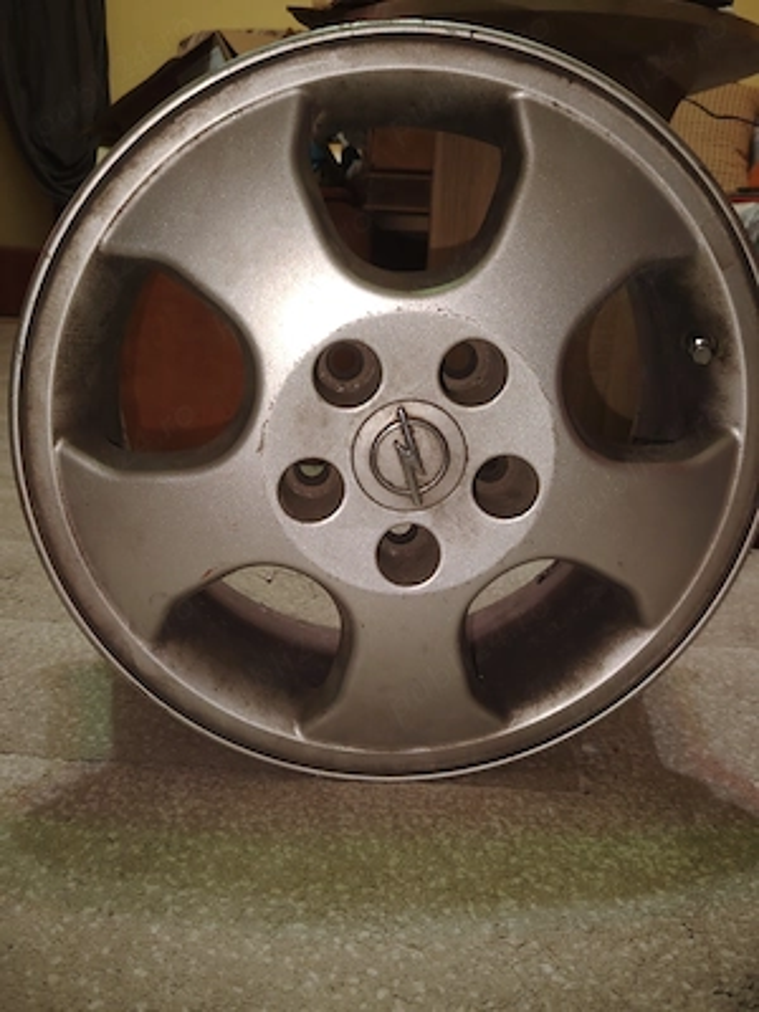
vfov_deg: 61.7
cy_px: 506
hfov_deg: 48.2
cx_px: 380
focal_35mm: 29
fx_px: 848
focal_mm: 5.25
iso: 1866
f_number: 1.75
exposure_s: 1/33.3
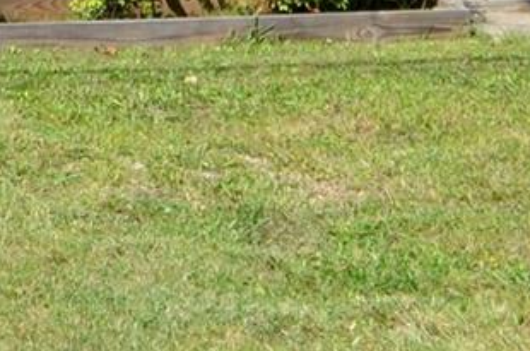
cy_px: -459
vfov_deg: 6.9
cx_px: 217
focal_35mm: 188
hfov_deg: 10.9
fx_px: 2765
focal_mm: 19
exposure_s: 1/250
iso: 100
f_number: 8
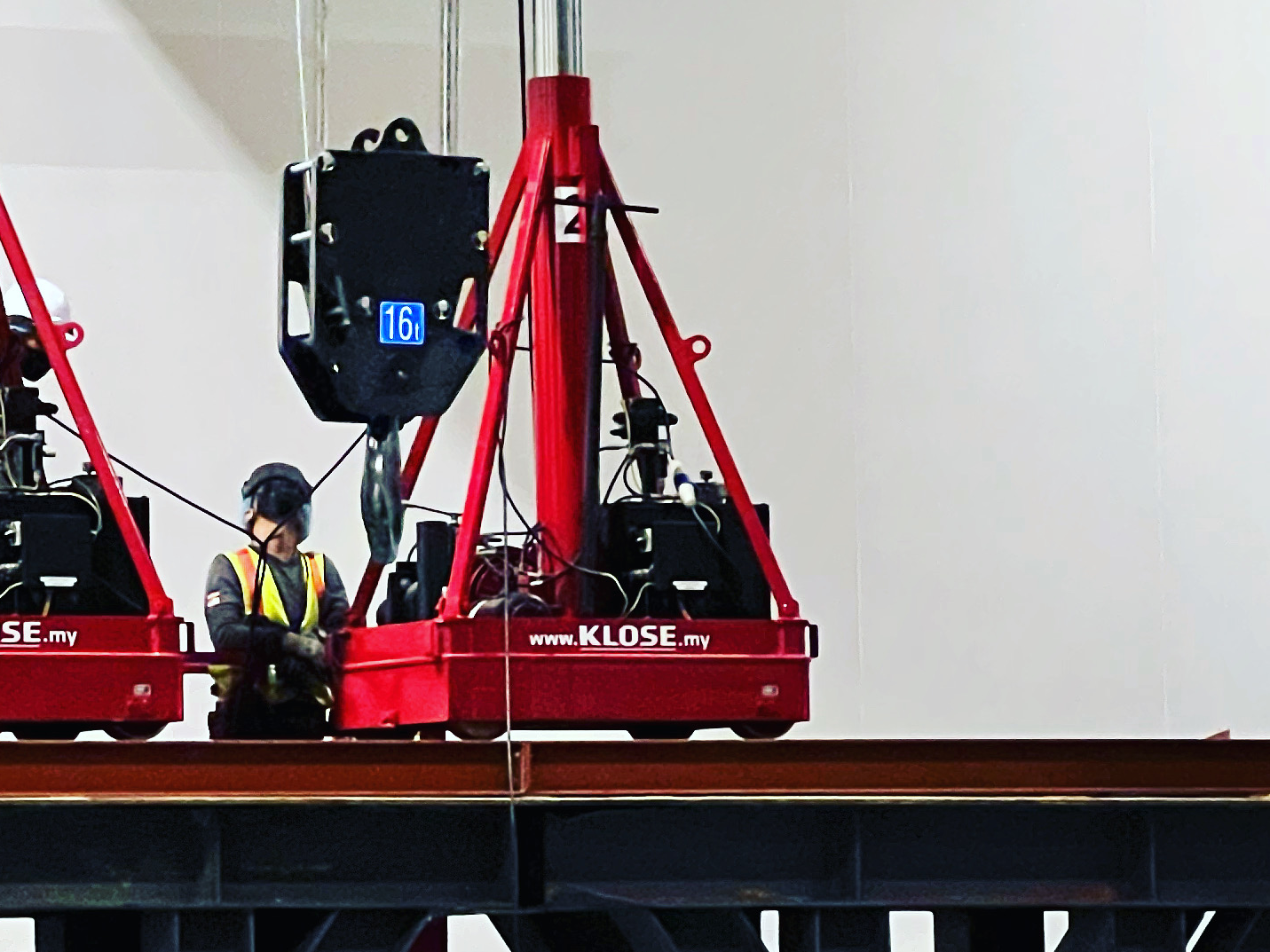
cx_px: -83
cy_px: 440
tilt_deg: +4.8
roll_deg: +0.8
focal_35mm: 217
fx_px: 7961
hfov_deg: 9.0
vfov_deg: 6.8
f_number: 2.8
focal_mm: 9
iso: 640
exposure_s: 1/60
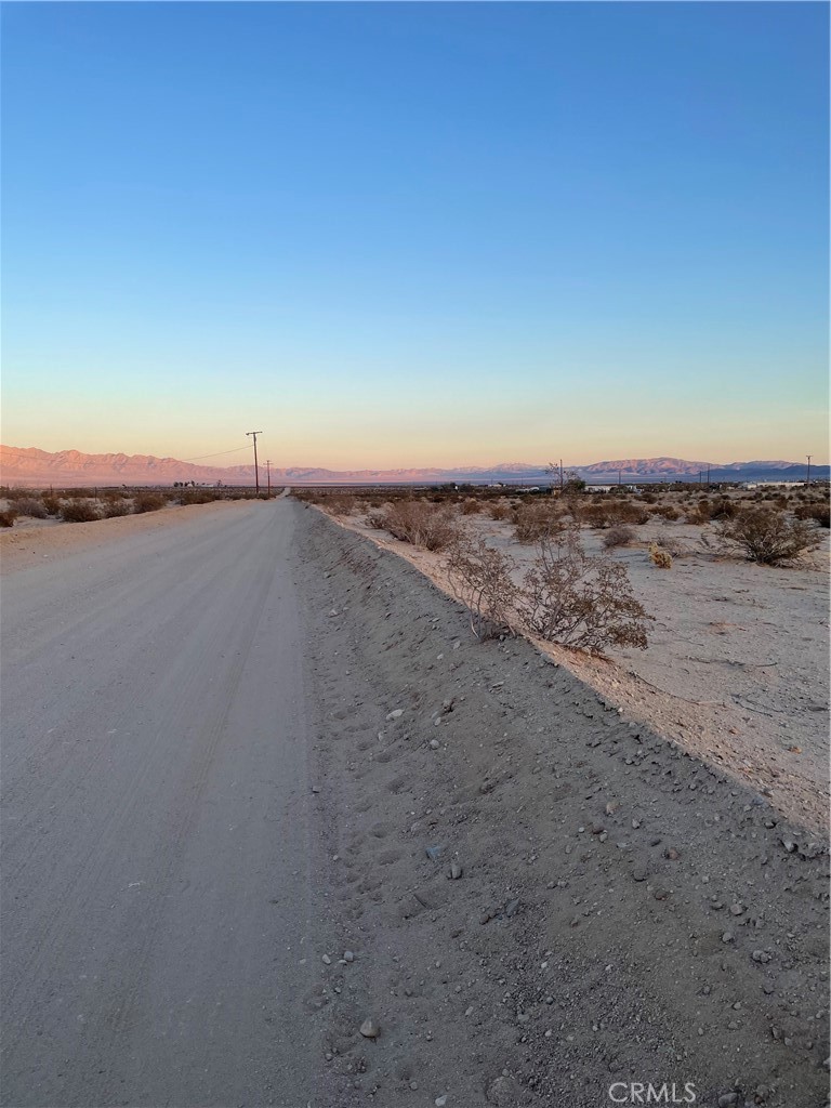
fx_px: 832
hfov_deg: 53.1
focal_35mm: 26
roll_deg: +0.3
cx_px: 416
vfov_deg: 67.3
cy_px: 554
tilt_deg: -4.8
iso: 32
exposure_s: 1/917
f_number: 1.6
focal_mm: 4.2
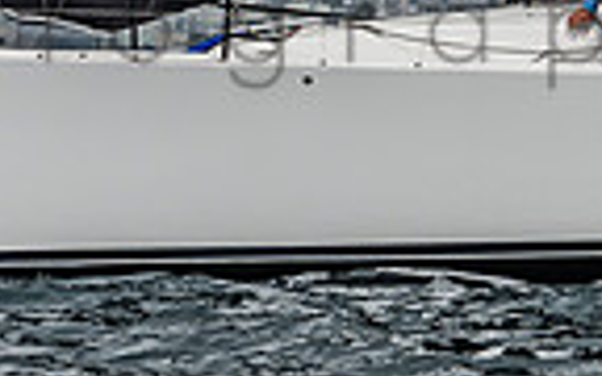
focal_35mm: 883
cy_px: -179
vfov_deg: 1.5
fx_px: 14487
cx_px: 705
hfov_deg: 2.4
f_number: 7.6
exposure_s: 1/1600
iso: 320
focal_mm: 180
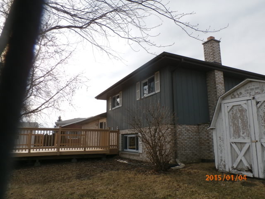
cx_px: 132
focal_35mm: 25
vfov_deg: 54.9
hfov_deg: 69.4
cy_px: 100
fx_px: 191
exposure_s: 1/1000
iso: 100
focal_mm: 4.5
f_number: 3
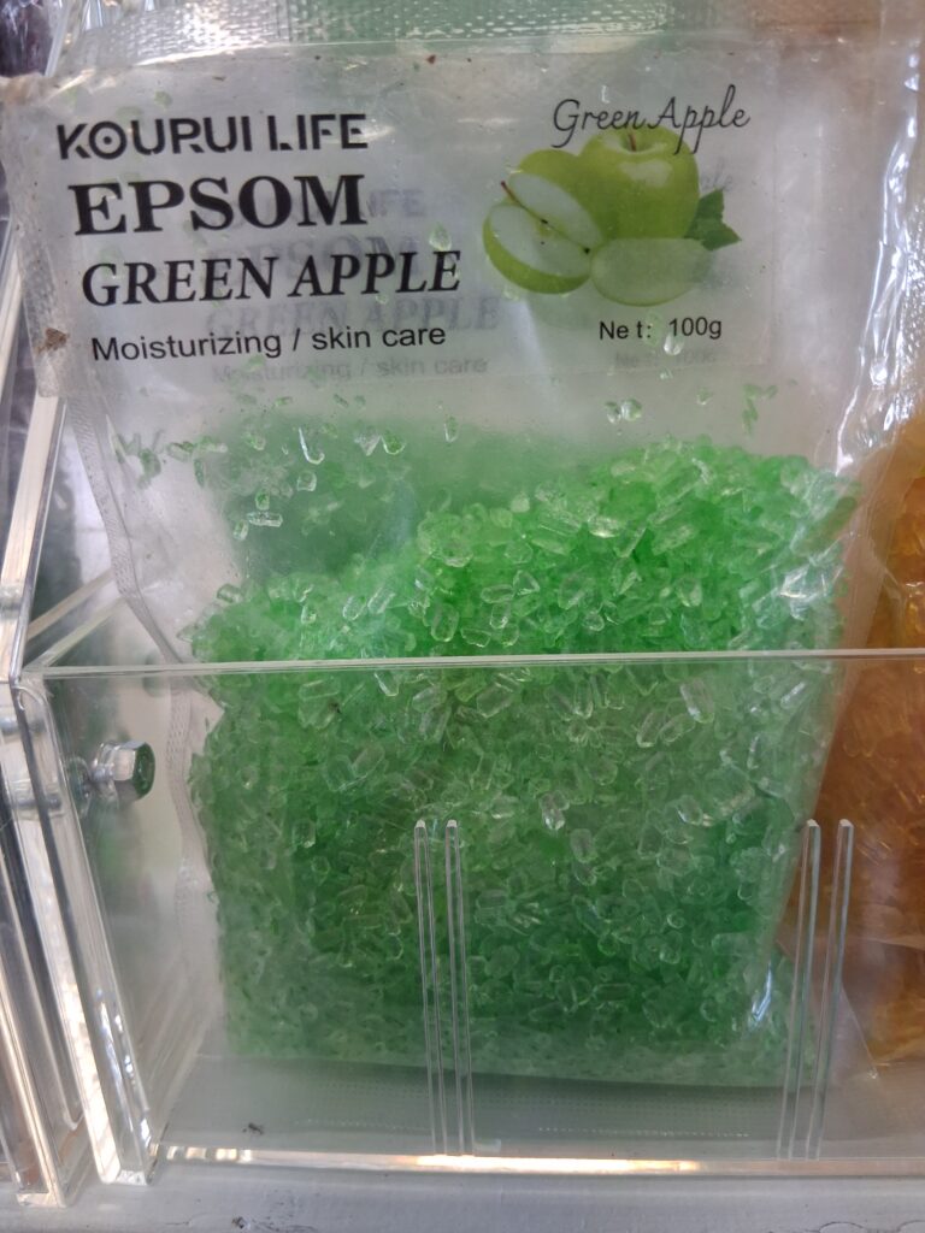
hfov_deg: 53.1
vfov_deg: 67.3
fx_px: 926
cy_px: 616
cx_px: 462
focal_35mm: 26
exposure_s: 1/100
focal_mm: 3.98
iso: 320
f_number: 1.8
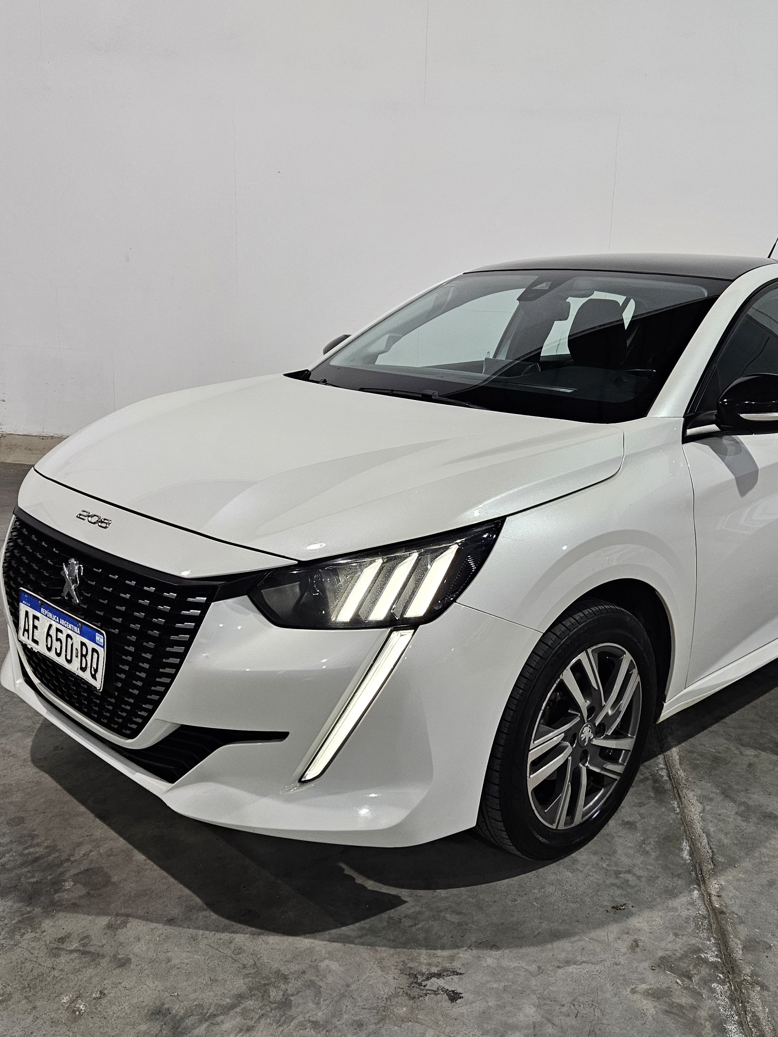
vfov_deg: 58.4
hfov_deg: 45.1
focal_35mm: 31
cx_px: 484
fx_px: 929
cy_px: 521
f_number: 1.8
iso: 320
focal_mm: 5.4
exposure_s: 1/50
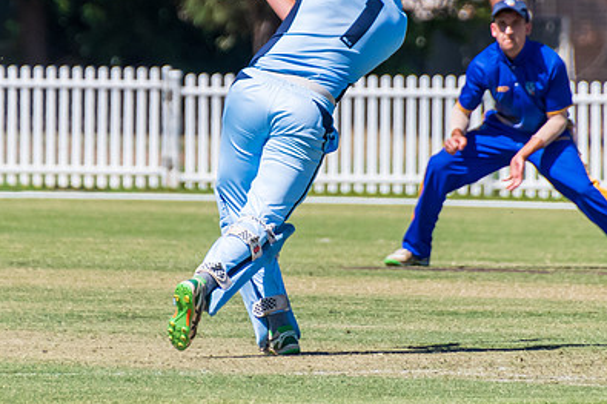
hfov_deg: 1.5
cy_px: 77
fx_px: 22583
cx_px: 301
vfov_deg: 1.0
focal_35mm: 1340
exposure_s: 1/3200
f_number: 6.3
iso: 400
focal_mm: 400
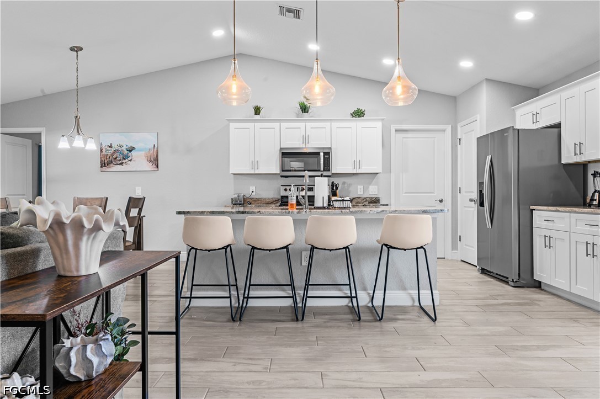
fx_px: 400
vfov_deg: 53.1
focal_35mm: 24
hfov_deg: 73.8
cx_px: 300
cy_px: 200
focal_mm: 24
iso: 320
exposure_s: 1/2
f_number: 10
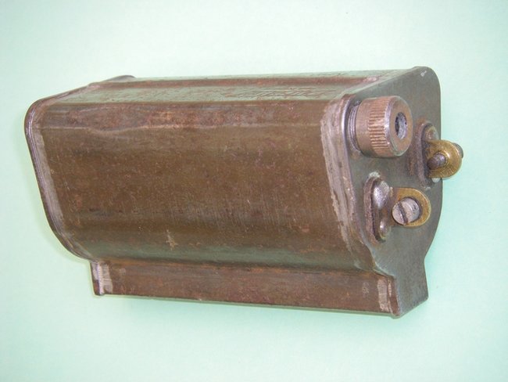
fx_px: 1644
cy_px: 191
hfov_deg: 17.6
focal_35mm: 112
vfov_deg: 13.2
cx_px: 254
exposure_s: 1/100
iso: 160
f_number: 4.1
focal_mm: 18.5
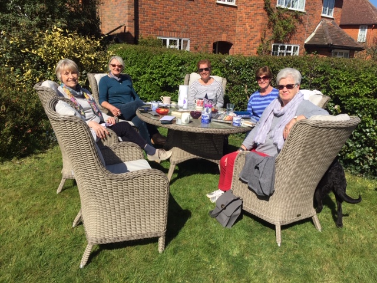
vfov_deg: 48.2
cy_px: 142
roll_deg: -2.9
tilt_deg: -18.2
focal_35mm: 29
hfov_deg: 61.7
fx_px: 316
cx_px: 188
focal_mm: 4.15
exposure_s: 1/2639
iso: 32
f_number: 2.2
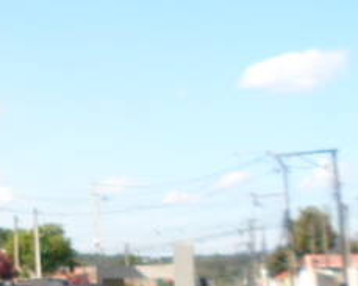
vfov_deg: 14.1
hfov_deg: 14.8
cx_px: -338
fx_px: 1154
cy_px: 150
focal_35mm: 109
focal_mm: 4.5
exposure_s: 1/750
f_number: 2.5
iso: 80
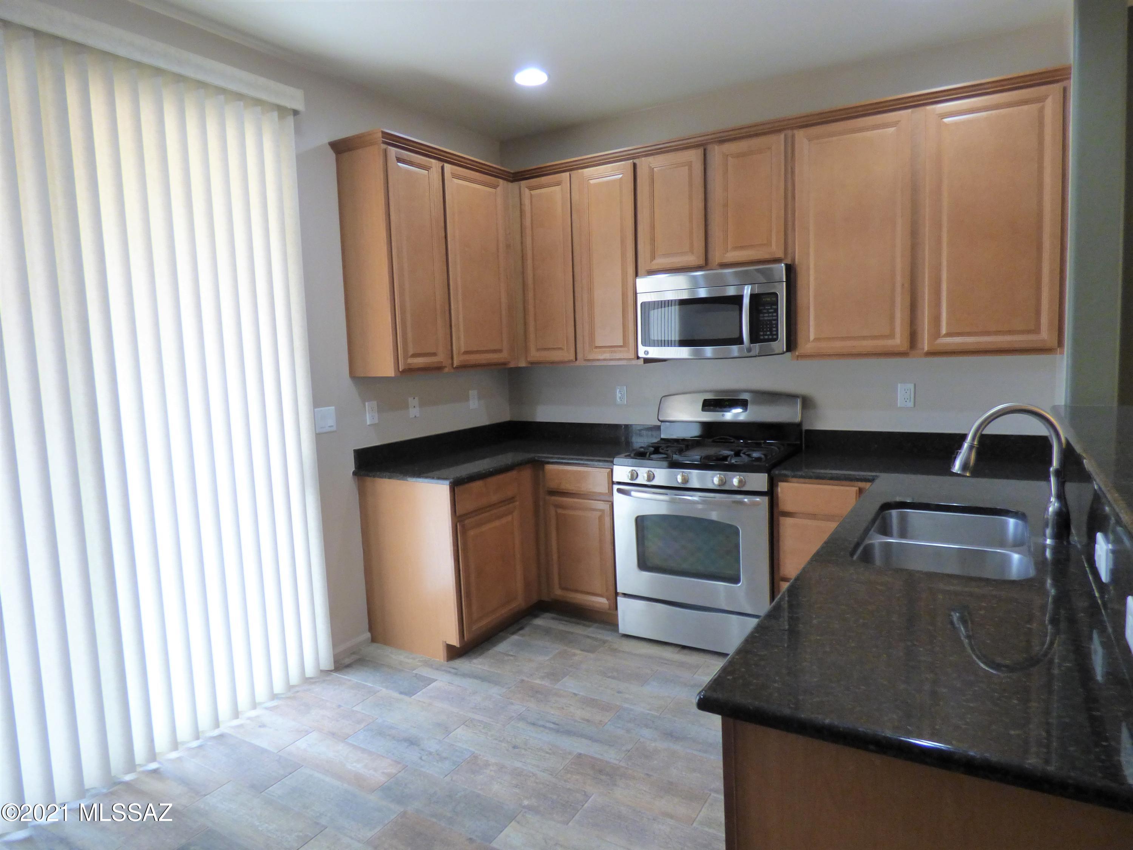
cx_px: 566
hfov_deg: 81.7
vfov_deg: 66.0
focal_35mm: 20
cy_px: 425
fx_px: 655
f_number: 2.8
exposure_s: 1/50
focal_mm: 3.58
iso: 400
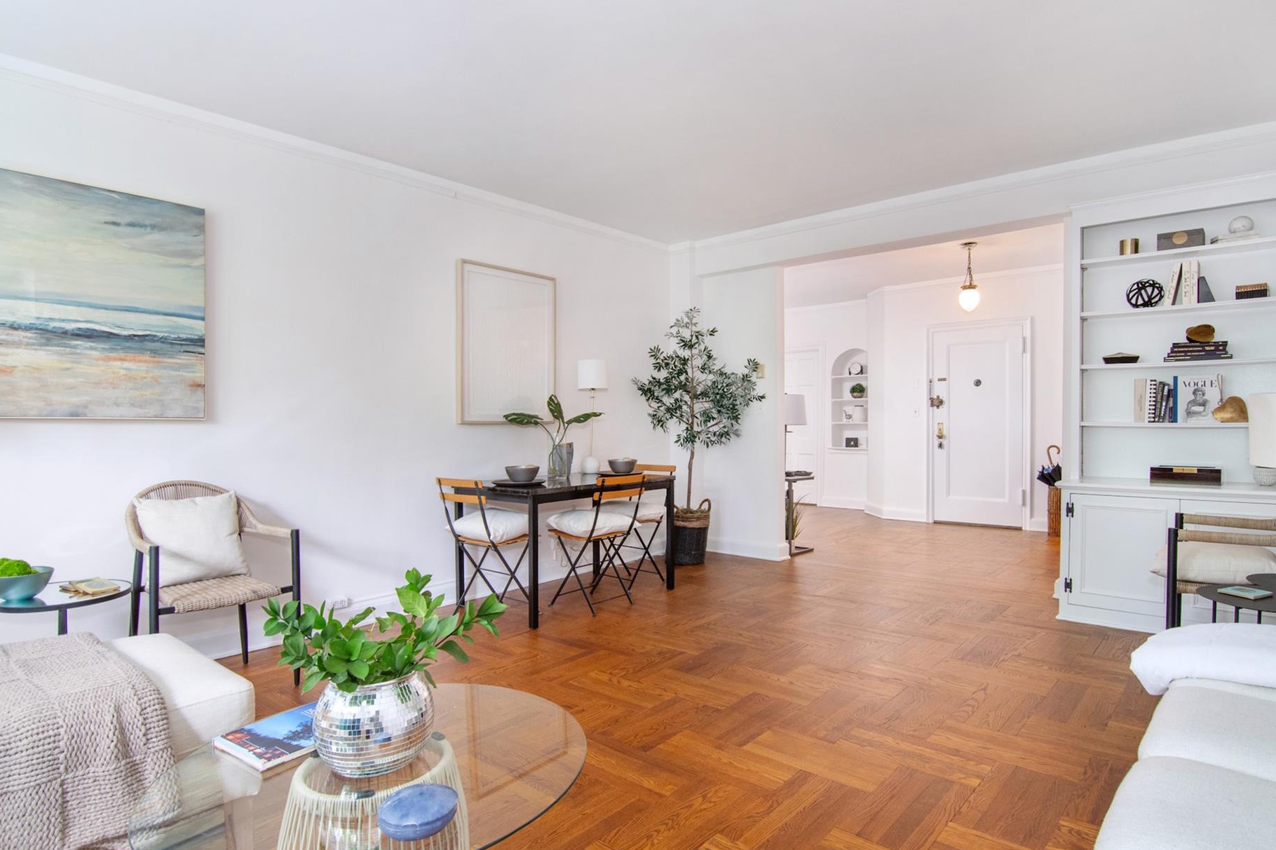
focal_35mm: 19
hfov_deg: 88.2
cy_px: 438
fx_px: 658
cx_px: 638
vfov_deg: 65.7
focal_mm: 11
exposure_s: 1/30
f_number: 7.1
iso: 640
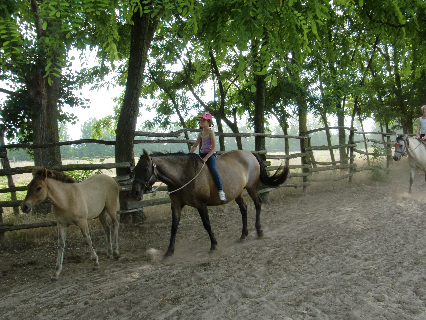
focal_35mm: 38
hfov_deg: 49.0
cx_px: 213
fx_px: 468
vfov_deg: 37.7
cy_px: 160
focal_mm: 6.66
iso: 64
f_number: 3.9
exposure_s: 1/100
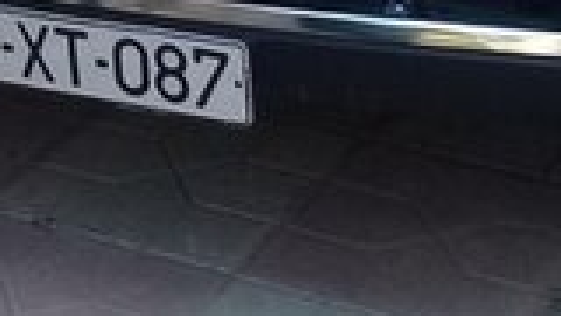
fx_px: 2068
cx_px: 203
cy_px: -255
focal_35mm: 139
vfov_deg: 8.4
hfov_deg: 15.4
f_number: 2.2
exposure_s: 1/166
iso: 50
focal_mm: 3.3
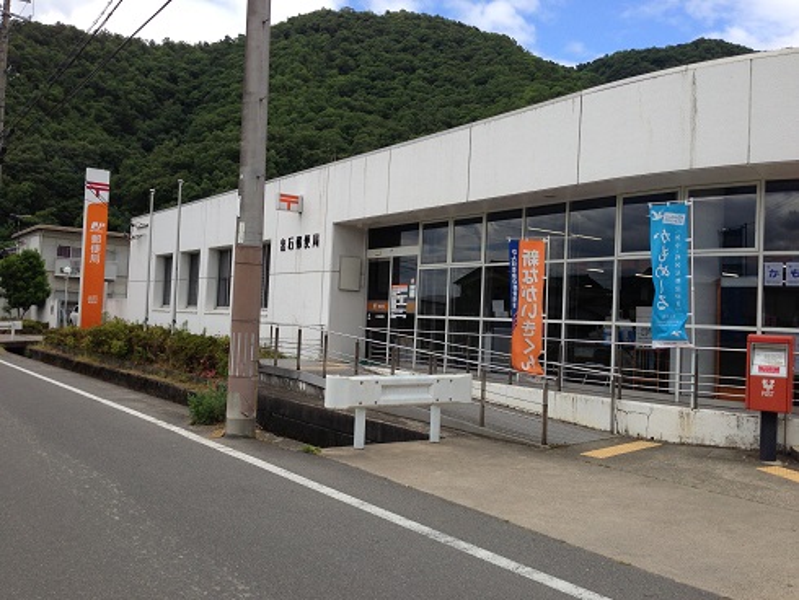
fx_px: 762
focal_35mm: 33
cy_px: 300
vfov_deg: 43.0
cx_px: 400
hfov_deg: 55.3
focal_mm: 4.13
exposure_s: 1/1022
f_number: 2.4
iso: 50
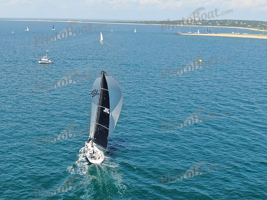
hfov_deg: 39.7
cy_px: 100
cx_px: 134
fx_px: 370
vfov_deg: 30.3
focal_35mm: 48
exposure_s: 1/500
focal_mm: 8.6
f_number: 3.8
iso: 100
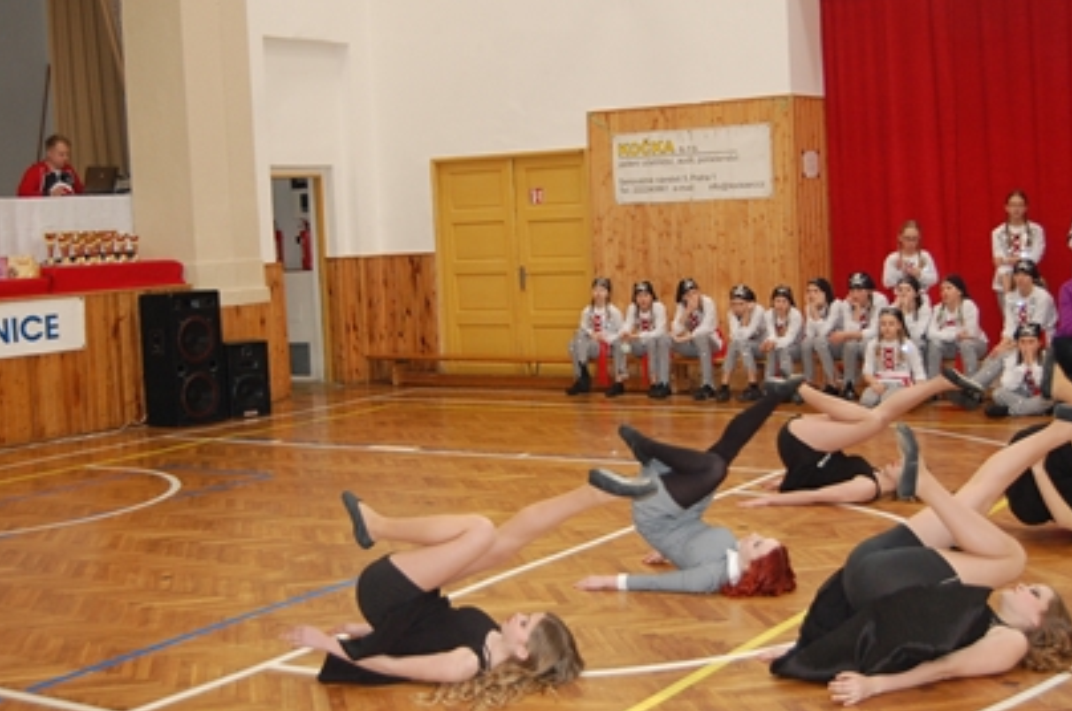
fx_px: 1546
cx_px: 536
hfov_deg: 38.2
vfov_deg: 25.9
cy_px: 310
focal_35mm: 52
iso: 720
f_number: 4.2
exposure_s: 1/60
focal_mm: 28
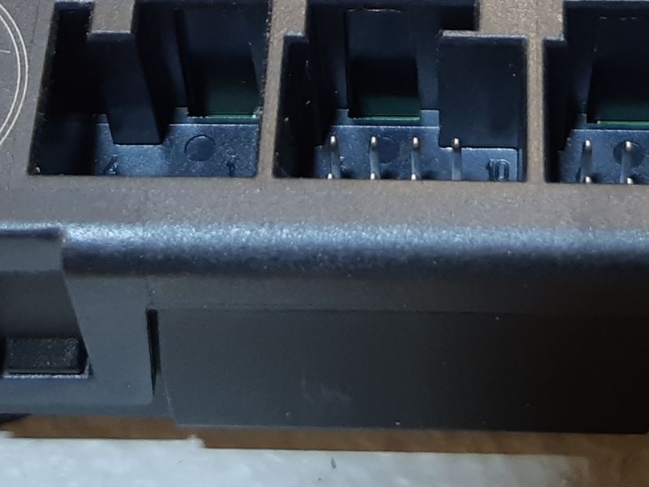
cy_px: -129
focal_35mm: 66
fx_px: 1237
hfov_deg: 29.1
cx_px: 459
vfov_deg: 20.5
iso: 80
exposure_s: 1/50
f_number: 1.7
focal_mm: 3.93
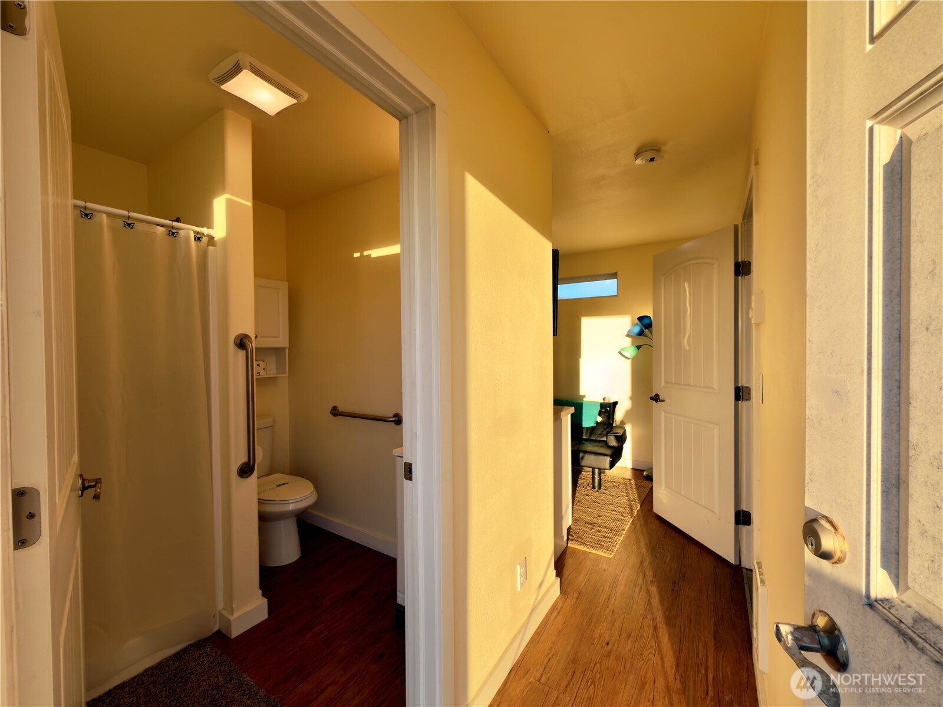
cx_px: 472
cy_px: 354
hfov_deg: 102.1
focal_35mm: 14
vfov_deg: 85.7
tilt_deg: -0.3
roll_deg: +0.7
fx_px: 381
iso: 16
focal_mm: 2.22
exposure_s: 1/123
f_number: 2.2
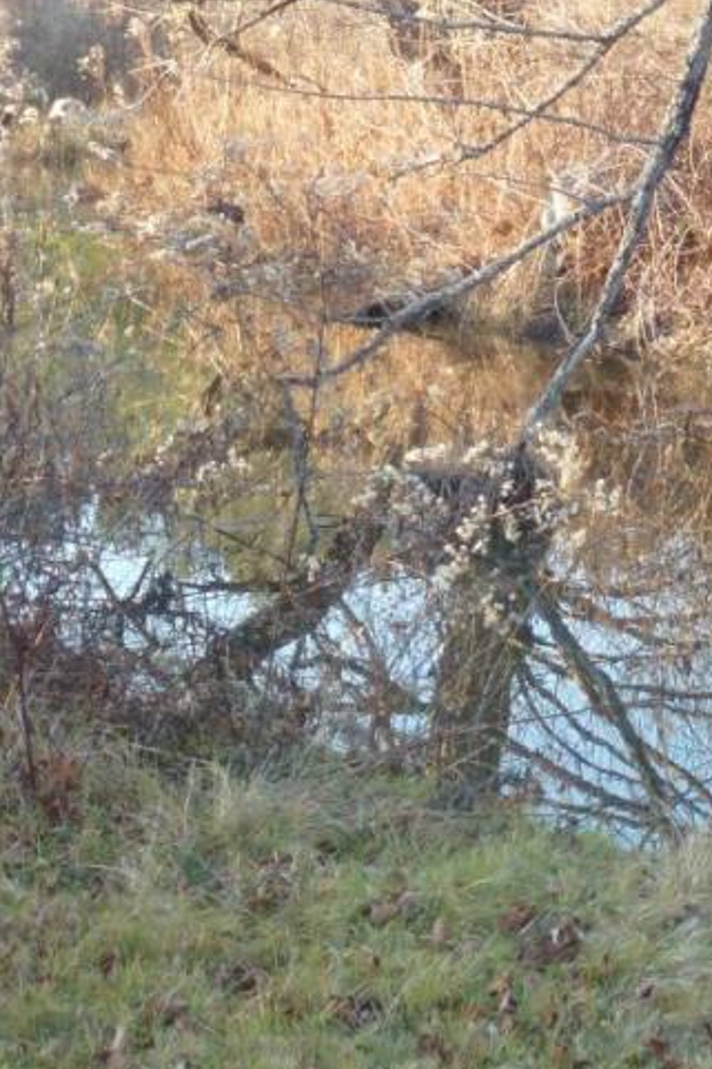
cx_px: 958
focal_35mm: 115
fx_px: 3414
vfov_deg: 17.8
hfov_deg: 11.6
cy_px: 479
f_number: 4.3
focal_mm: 9.4
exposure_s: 1/60
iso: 100
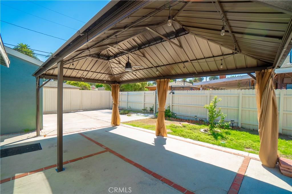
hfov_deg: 100.4
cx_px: 146
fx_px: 122
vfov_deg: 77.3
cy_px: 97
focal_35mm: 15
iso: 100
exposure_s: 1/100
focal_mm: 10
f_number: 7.1
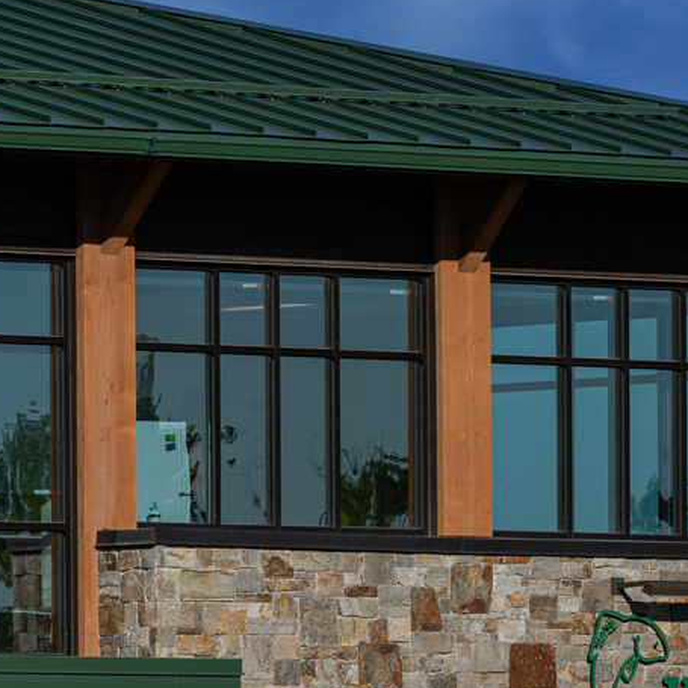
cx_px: 484
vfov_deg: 3.2
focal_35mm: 544
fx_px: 12233
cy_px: 666
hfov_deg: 3.2
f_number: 5.6
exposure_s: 1/400
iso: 50
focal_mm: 194
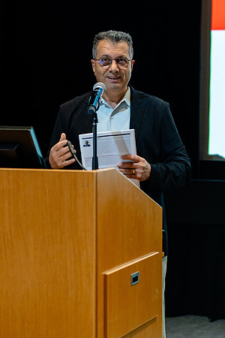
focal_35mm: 127
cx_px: 112
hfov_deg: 10.8
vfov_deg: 16.1
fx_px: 1191
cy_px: 169
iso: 4000
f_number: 2.8
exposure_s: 1/200
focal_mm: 85
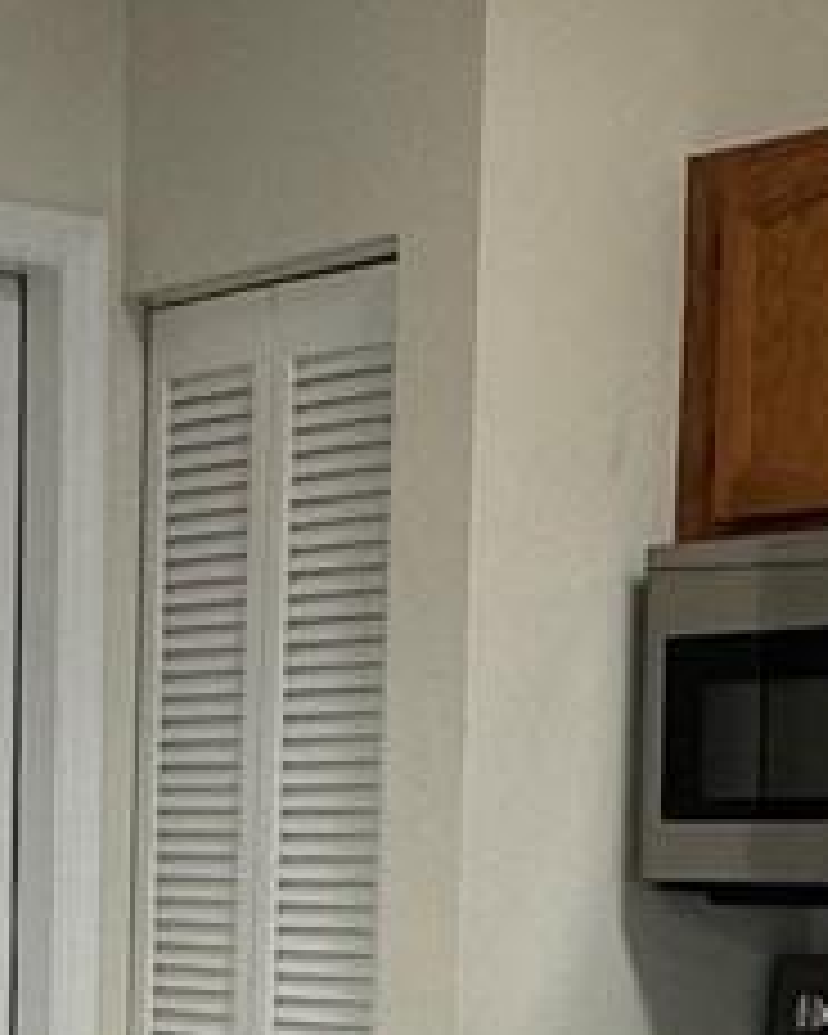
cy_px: 1062
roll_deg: -0.6
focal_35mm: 95
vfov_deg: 19.5
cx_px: -184
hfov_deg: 15.6
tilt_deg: -5.1
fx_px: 2910
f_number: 2.2
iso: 200
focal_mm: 2.22
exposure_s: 1/60
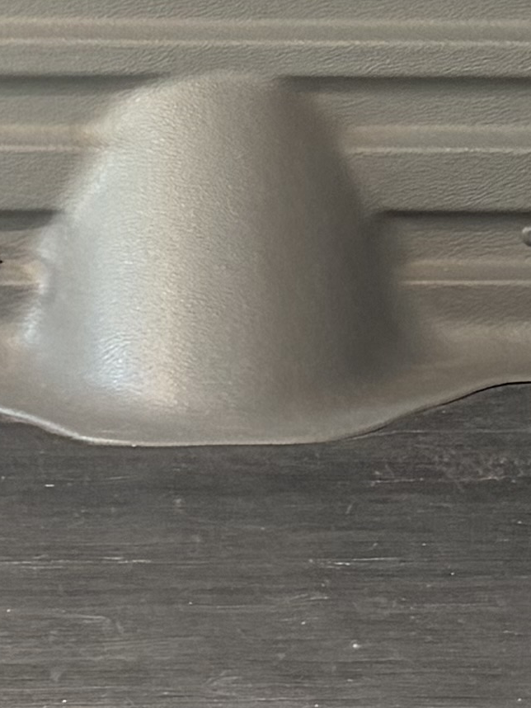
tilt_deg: -10.5
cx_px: 383
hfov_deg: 8.6
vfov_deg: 11.4
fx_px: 3537
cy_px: 112
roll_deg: -0.2
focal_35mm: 173
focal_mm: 5.96
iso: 200
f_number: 1.6
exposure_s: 1/60
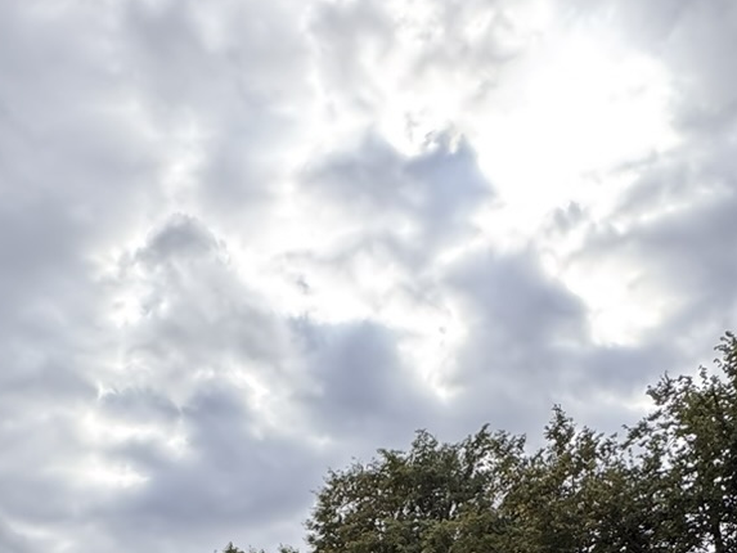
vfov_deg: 22.3
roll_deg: +1.5
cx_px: 229
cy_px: 893
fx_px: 1065
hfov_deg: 37.6
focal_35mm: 50
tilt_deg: -3.1
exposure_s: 1/512
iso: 40
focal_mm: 2.22
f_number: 2.2
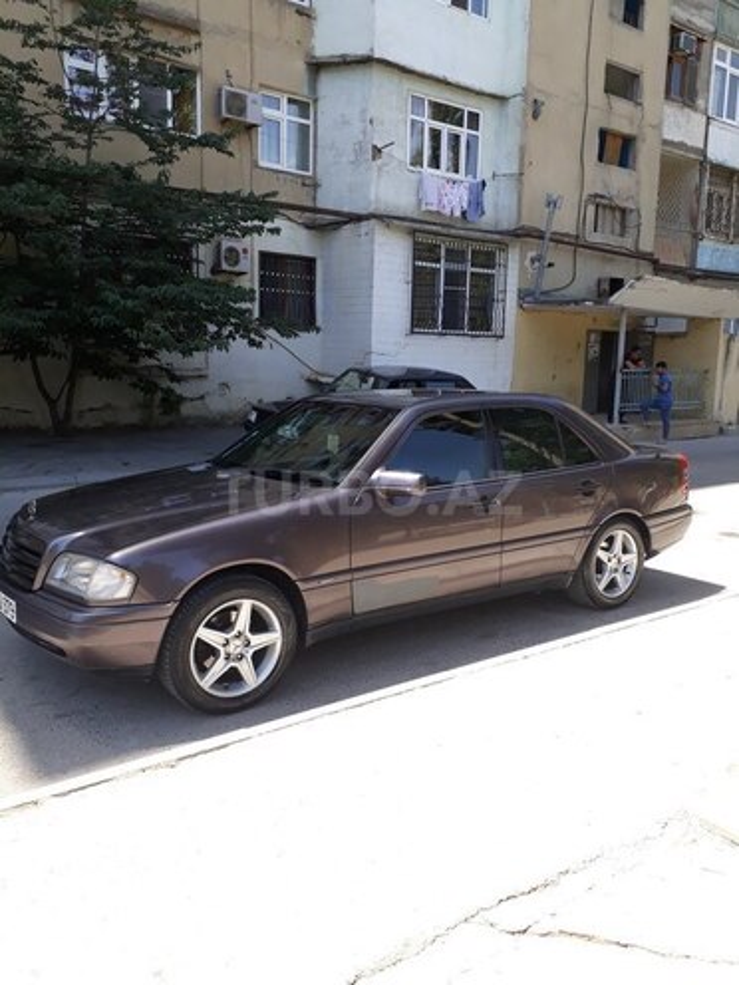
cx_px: 370
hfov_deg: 51.4
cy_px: 492
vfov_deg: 65.3
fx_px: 769
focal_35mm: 27
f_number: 1.9
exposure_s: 1/416
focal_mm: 3.6
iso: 40
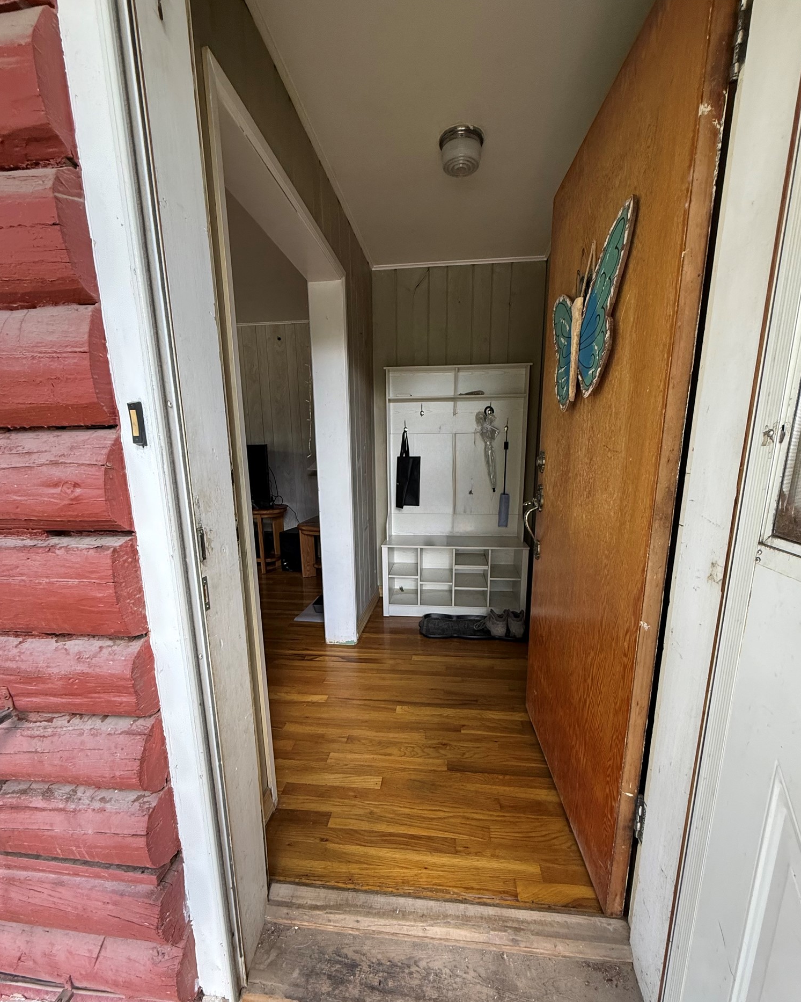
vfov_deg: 96.5
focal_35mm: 15
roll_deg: +0.5
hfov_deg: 84.0
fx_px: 444
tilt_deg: -13.2
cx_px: 401
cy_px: 548
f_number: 2.2
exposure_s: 1/99
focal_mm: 2.22
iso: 250
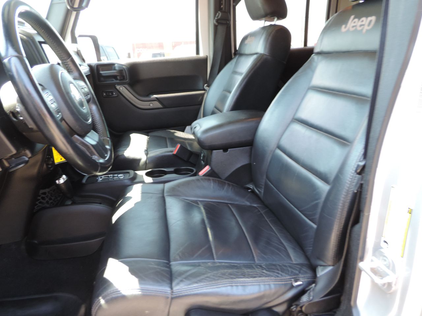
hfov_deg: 71.6
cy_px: 158
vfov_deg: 56.8
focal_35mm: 24
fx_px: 293
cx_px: 211
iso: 180
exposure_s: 1/30
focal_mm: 4.3
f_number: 3
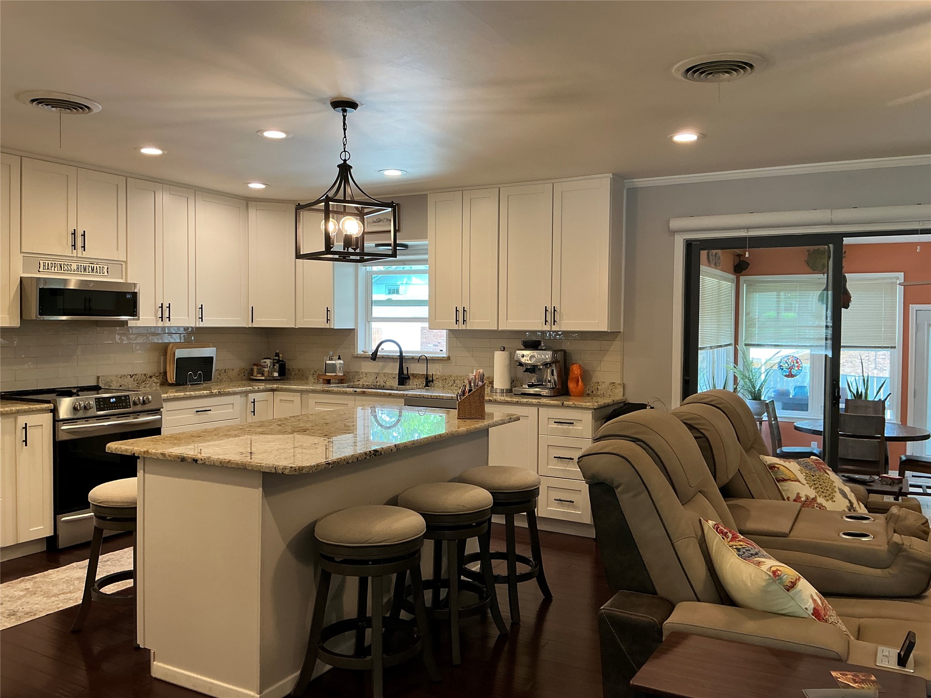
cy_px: 349
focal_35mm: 28
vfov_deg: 49.7
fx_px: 753
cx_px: 466
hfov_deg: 63.4
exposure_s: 1/60
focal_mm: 3
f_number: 1.8
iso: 64
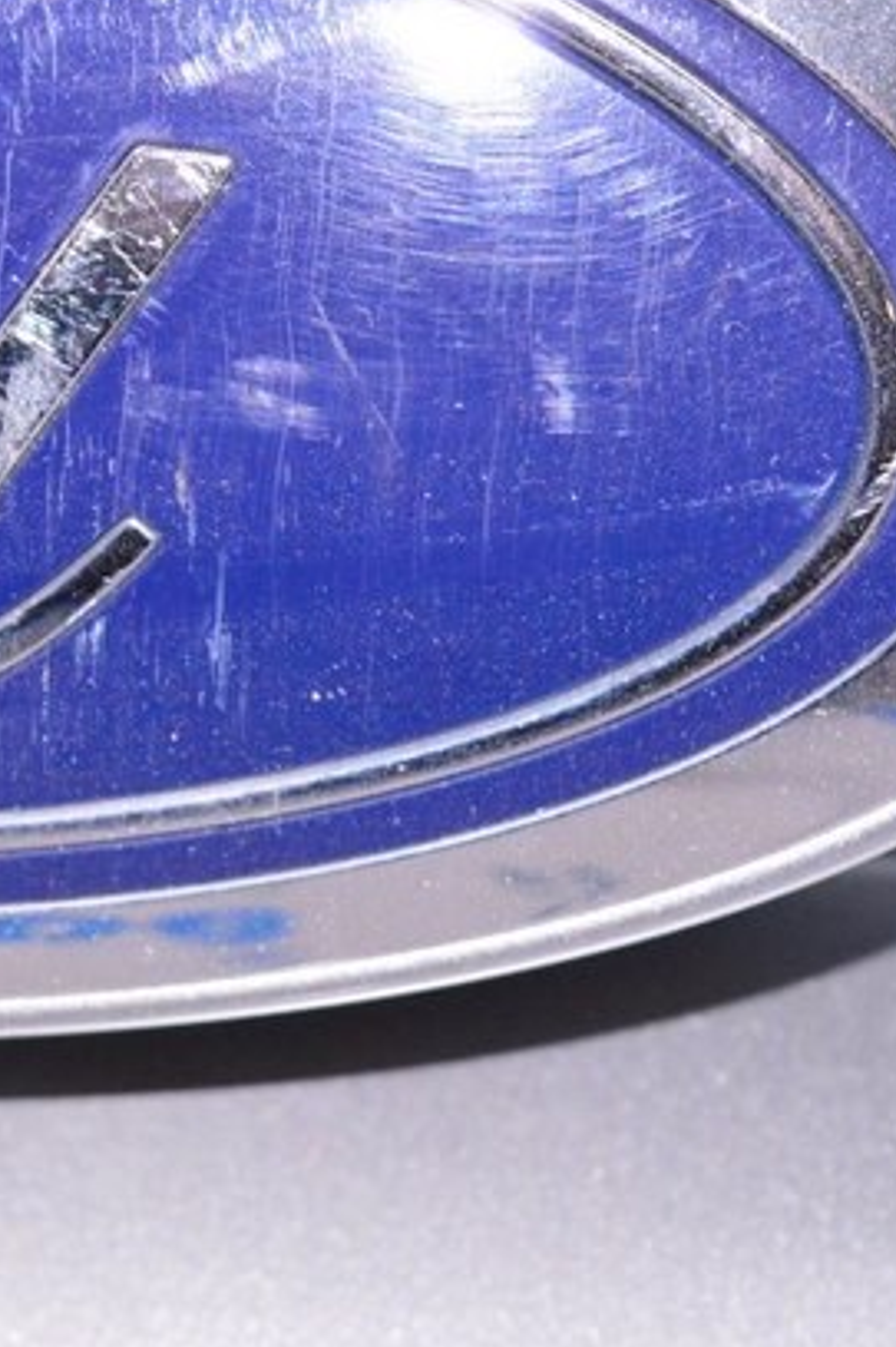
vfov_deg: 11.3
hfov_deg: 7.4
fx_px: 6763
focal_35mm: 181
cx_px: -539
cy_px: 283
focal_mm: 48
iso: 1600
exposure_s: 1/125
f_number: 8
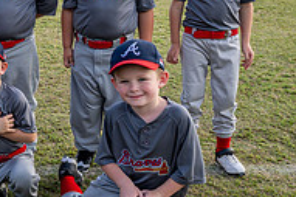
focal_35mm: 85
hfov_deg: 22.0
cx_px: -68
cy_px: 66
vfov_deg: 16.0
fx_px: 698
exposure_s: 1/200
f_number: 5
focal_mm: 28
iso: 100
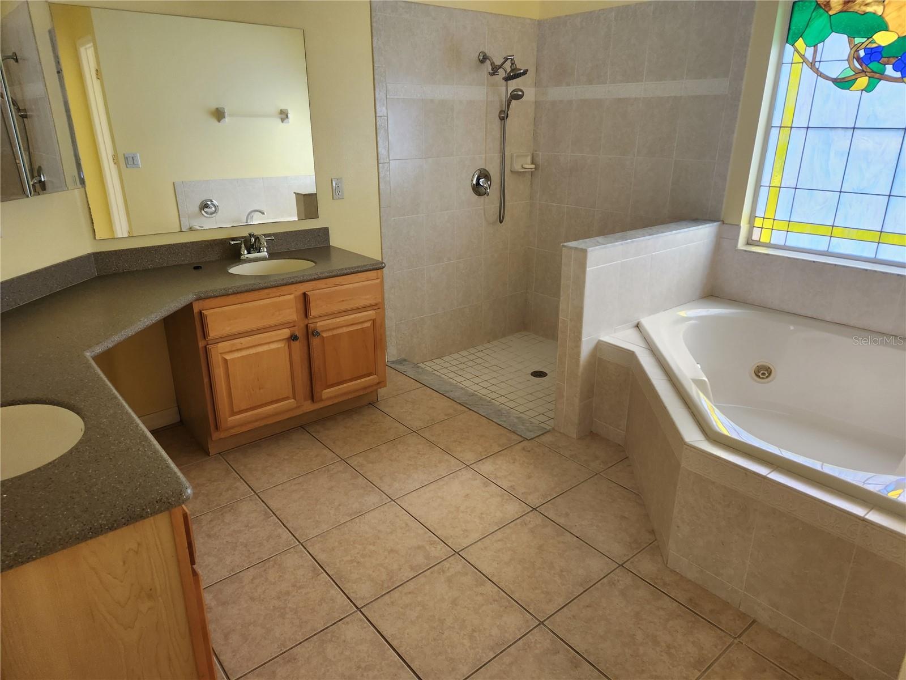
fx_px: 602
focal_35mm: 23
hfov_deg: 73.9
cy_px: 340
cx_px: 453
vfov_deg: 58.9
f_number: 1.8
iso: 160
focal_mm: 5.4
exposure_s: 1/120
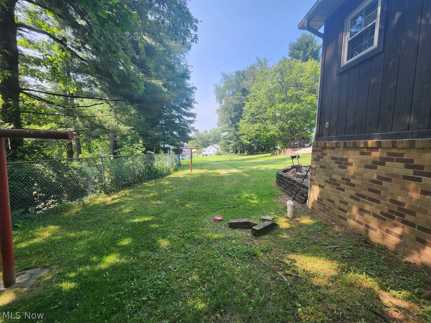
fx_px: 162
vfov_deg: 89.9
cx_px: 216
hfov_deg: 106.2
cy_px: 162
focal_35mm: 13
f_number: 2.2
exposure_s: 1/396
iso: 50
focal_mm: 2.2
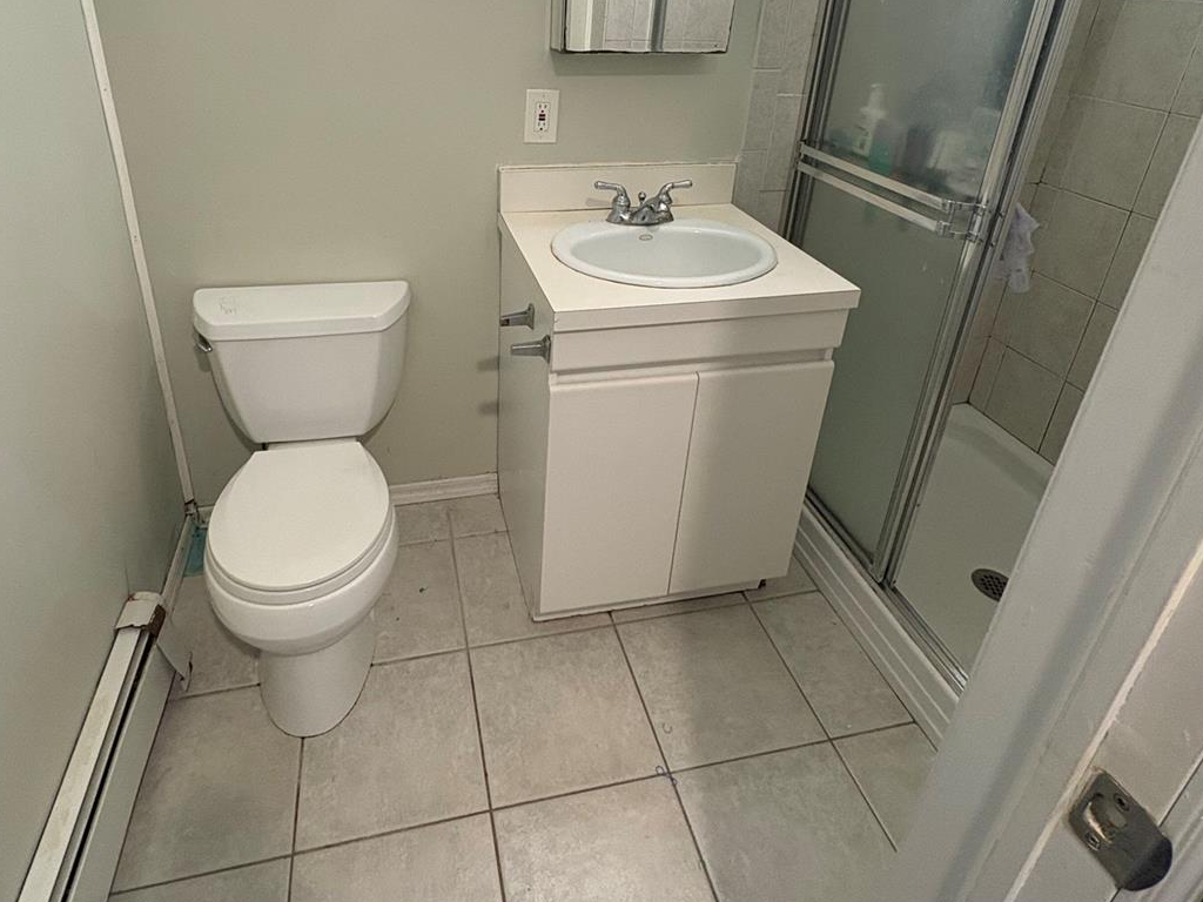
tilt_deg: -23.6
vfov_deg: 61.4
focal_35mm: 21
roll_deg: -2.2
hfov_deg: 78.7
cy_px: 277
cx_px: 532
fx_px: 730
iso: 400
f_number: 2.2
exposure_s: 1/60
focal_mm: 2.22
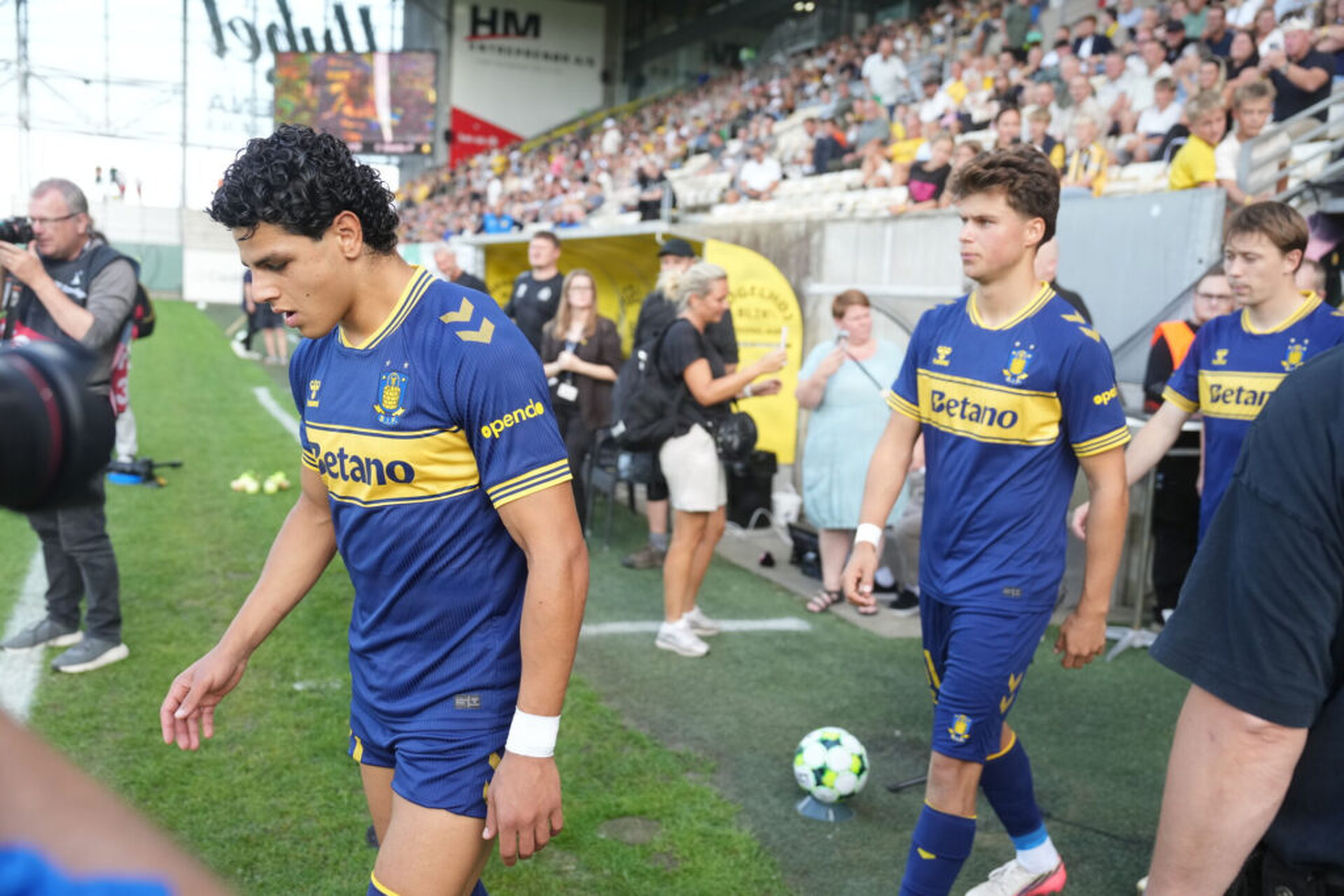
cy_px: 448
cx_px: 672
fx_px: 1269
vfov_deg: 38.9
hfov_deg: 55.8
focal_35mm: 34
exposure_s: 1/1250
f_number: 2.8
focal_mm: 34
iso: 800
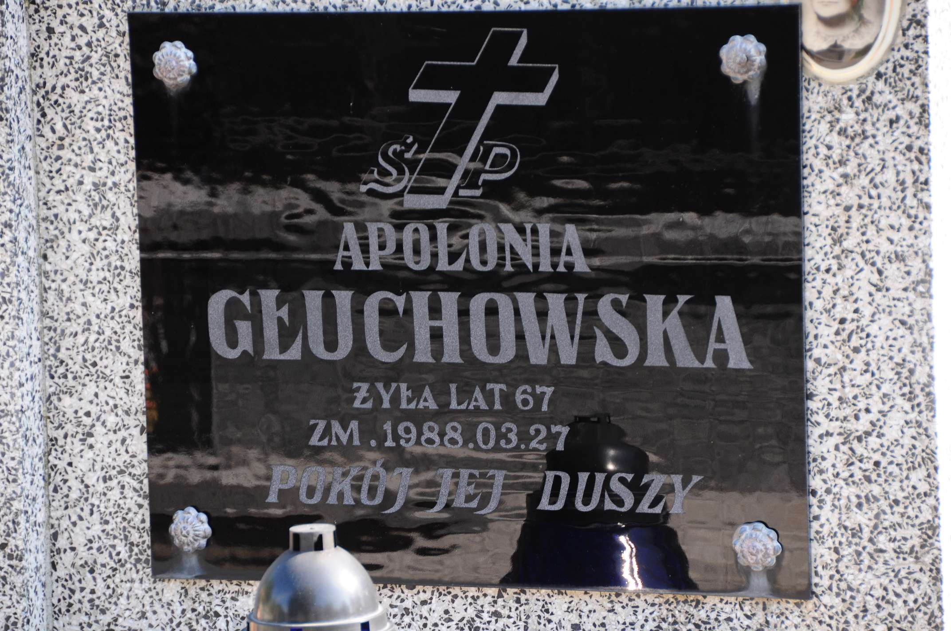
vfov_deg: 7.0
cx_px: 476
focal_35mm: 195
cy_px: 316
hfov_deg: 10.6
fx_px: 5145
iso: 250
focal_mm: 130
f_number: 5.6
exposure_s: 1/125
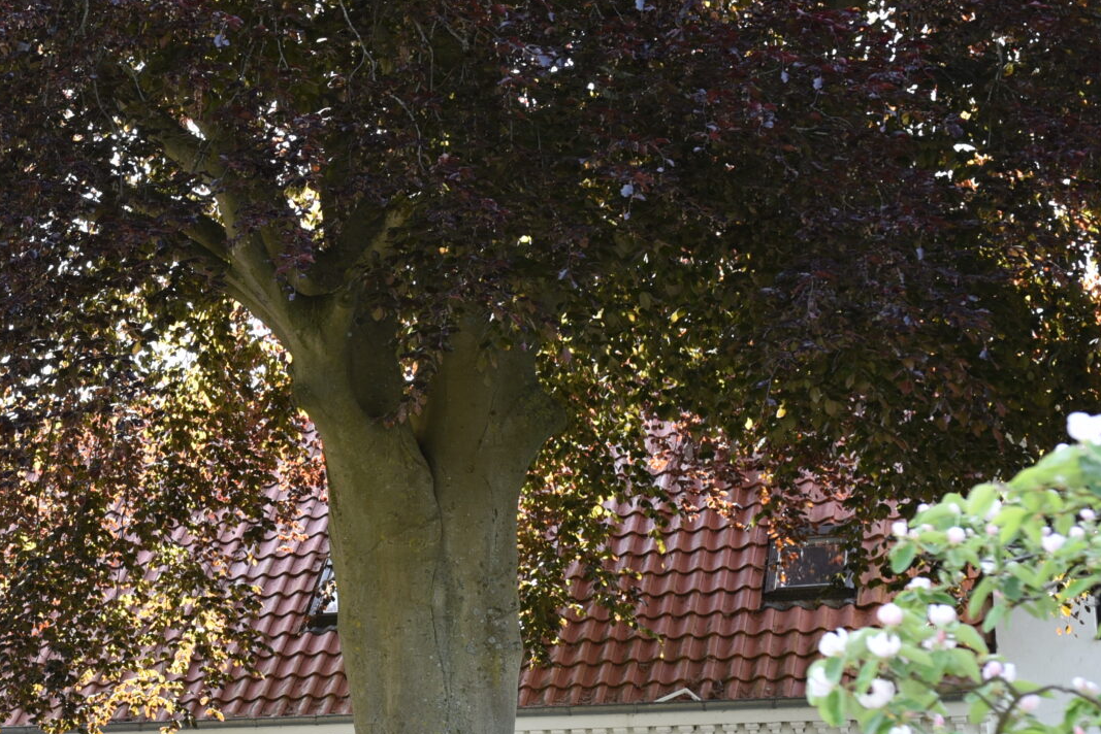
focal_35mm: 84
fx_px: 2570
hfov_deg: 23.0
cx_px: -53
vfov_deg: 16.2
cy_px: 473
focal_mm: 35
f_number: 5.6
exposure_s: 1/125
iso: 110
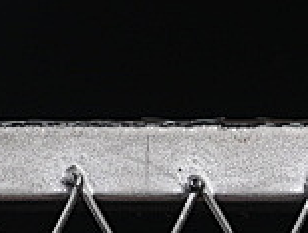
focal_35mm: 501
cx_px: -670
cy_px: -323
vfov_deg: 3.0
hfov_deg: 3.8
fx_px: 4468
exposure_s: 1/80
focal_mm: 50
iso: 160
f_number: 8
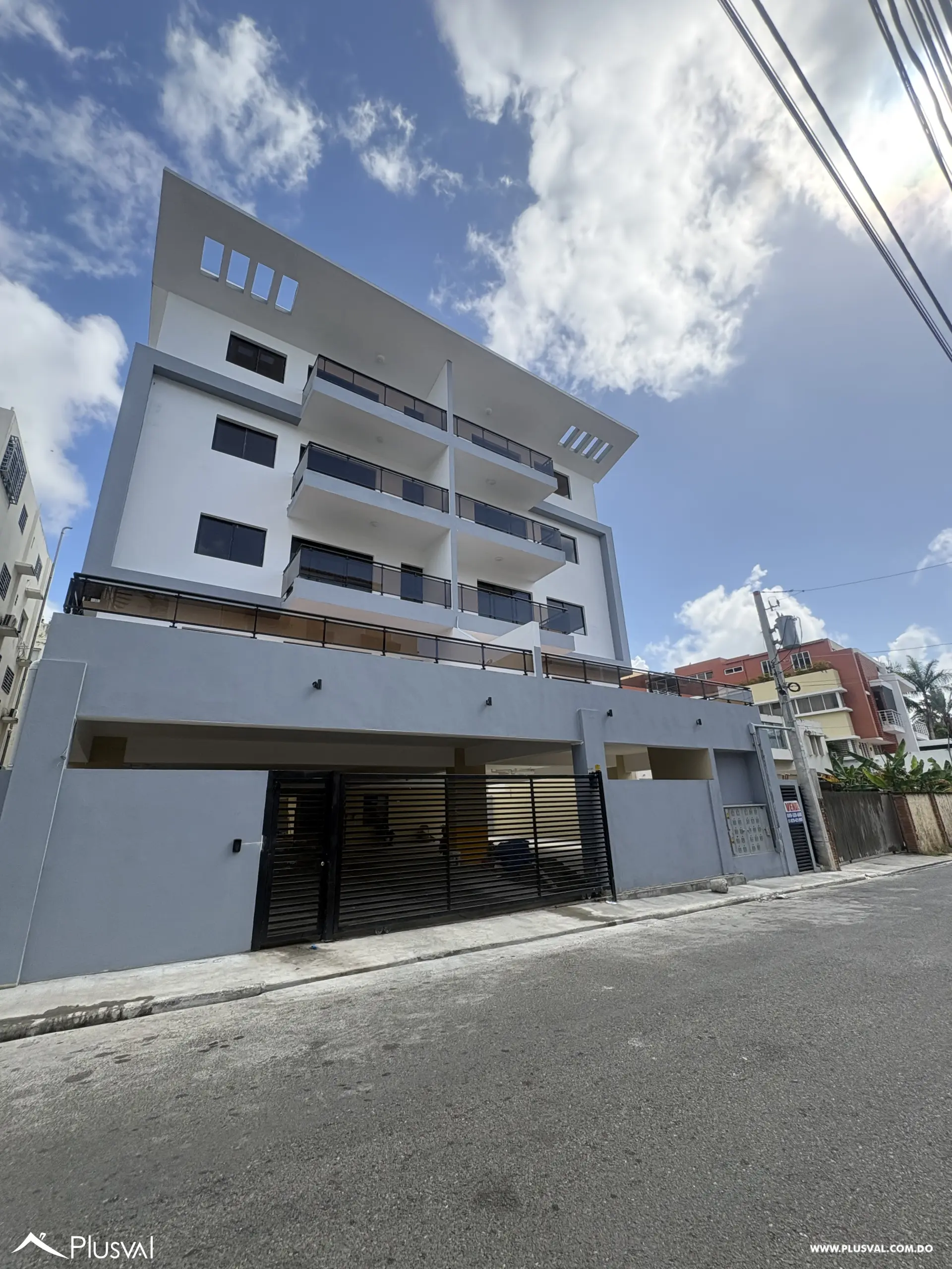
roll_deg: +1.8
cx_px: 476
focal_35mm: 14
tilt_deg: +20.0
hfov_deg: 85.7
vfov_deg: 102.1
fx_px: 513
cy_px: 634
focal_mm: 2.22
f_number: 2.2
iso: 64
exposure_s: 1/1160
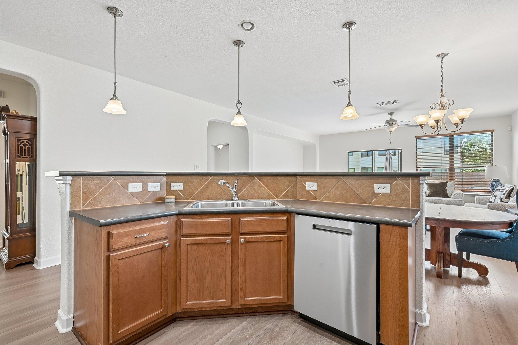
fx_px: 230
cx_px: 259
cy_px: 172
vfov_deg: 73.7
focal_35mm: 16
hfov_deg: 96.7
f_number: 8
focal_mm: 16
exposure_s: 1/15
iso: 400
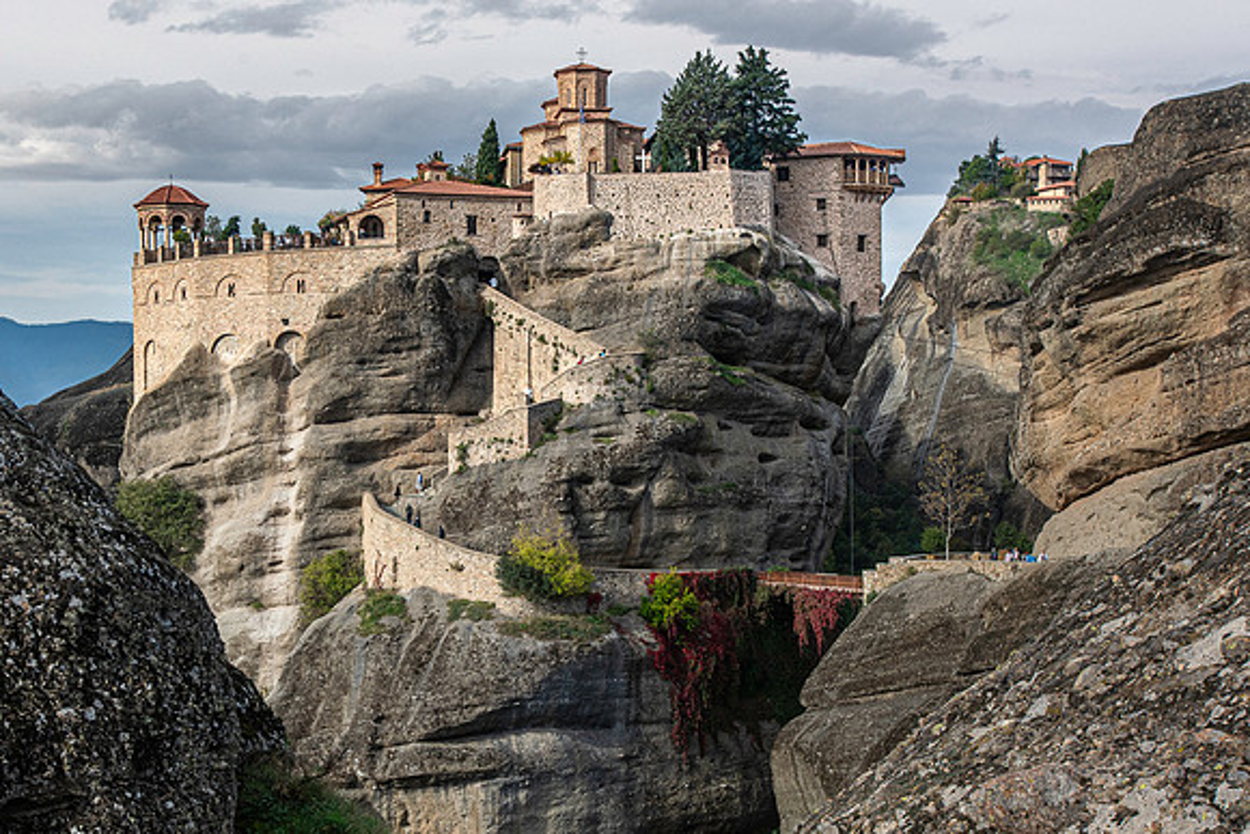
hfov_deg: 35.3
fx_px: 1955
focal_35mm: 56
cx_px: 463
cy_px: 493
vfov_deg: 24.1
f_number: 11
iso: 200
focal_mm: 35
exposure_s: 1/250
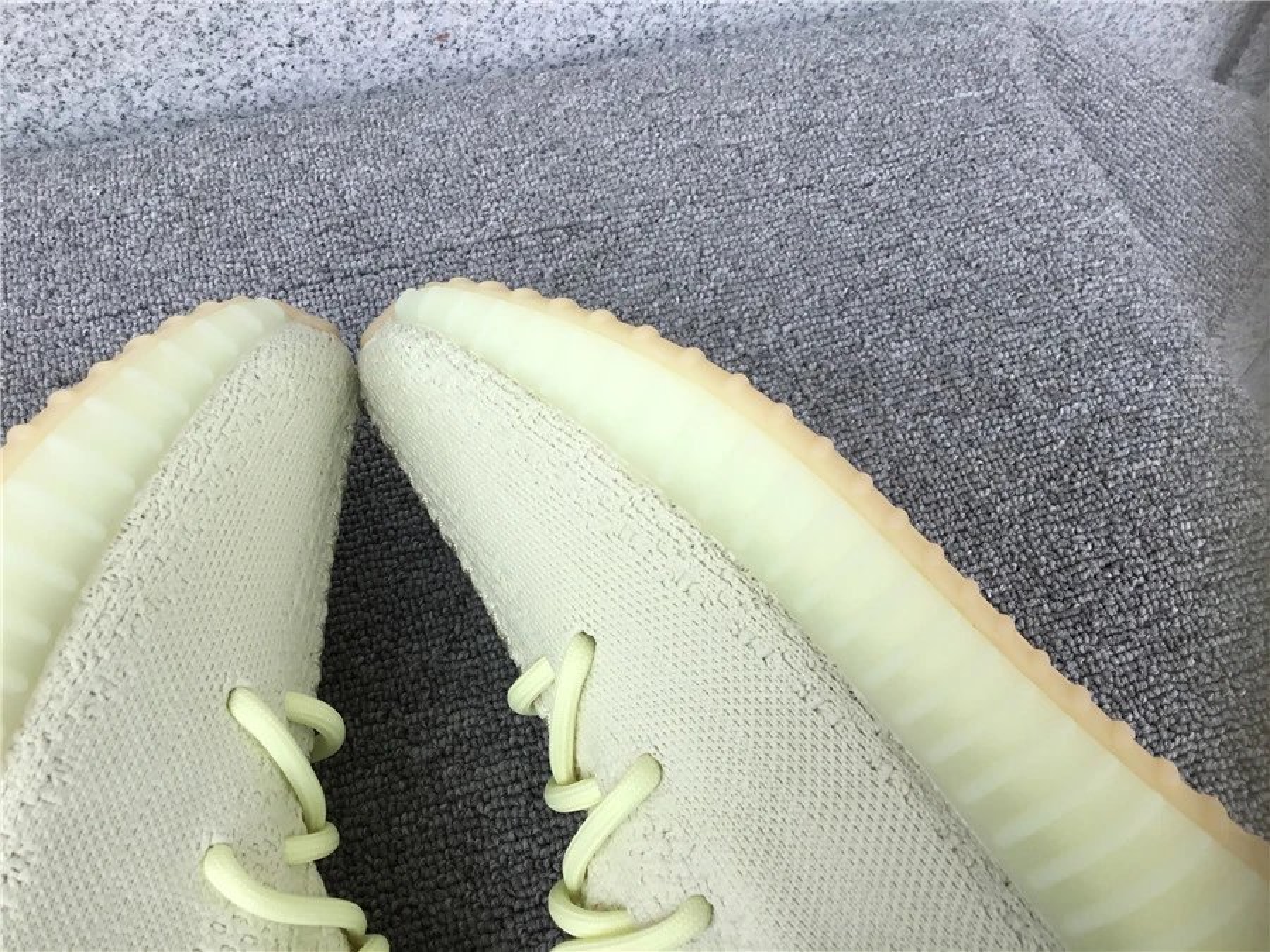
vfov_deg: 45.4
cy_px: 476
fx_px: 1137
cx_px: 635
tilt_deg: -58.9
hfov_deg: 58.4
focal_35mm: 31
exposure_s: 1/401
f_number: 2.4
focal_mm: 3.3
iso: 25
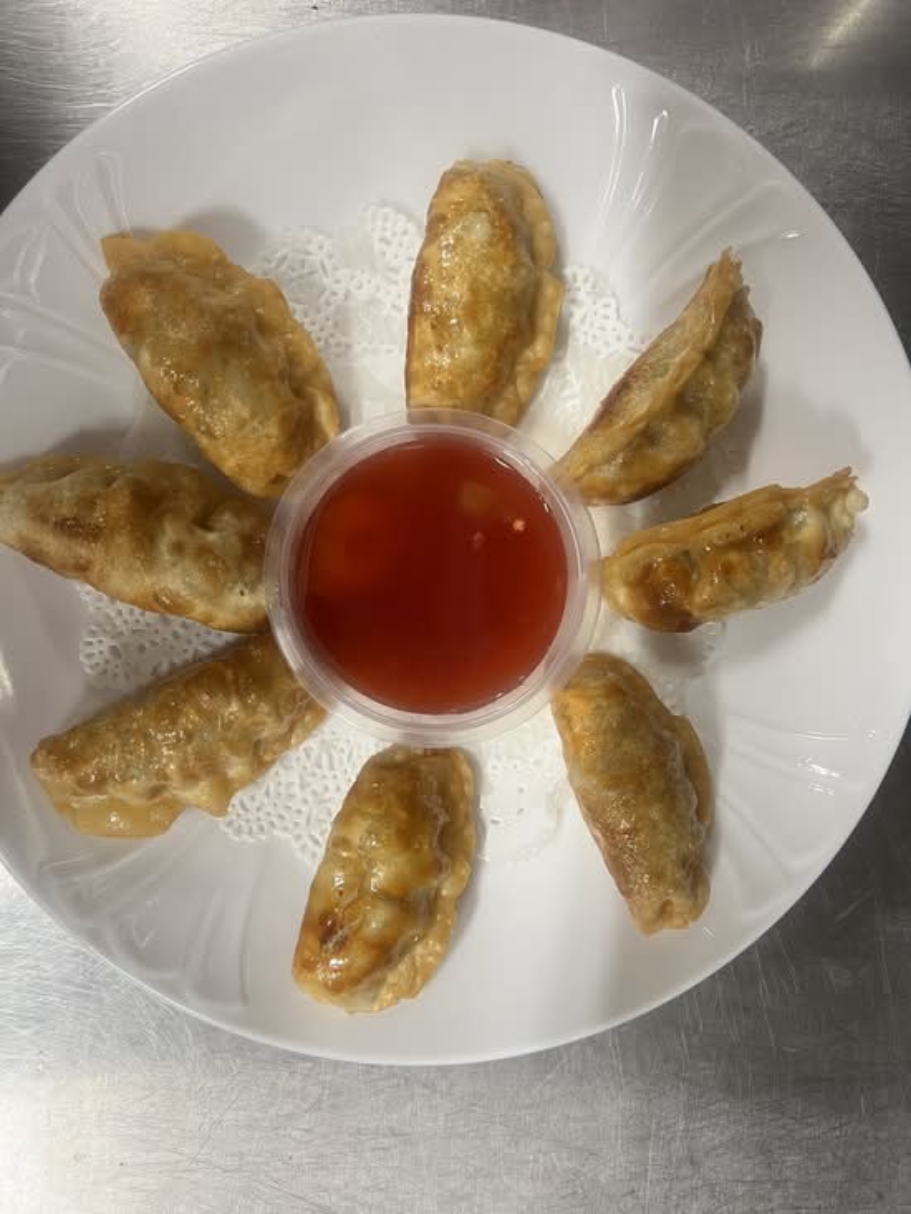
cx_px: 456
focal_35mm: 26
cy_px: 607
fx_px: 912
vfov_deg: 67.3
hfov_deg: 53.1
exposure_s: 1/50
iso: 100
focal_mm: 5.7
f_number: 1.5
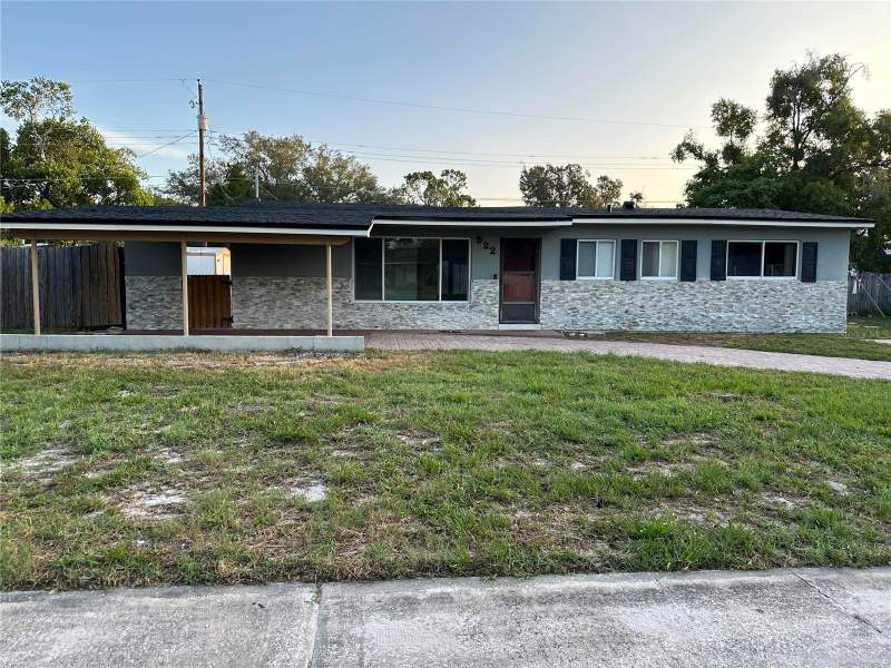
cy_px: 334
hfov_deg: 71.6
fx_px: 618
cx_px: 446
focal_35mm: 24
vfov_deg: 56.8
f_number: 1.78
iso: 80
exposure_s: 1/356
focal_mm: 6.86
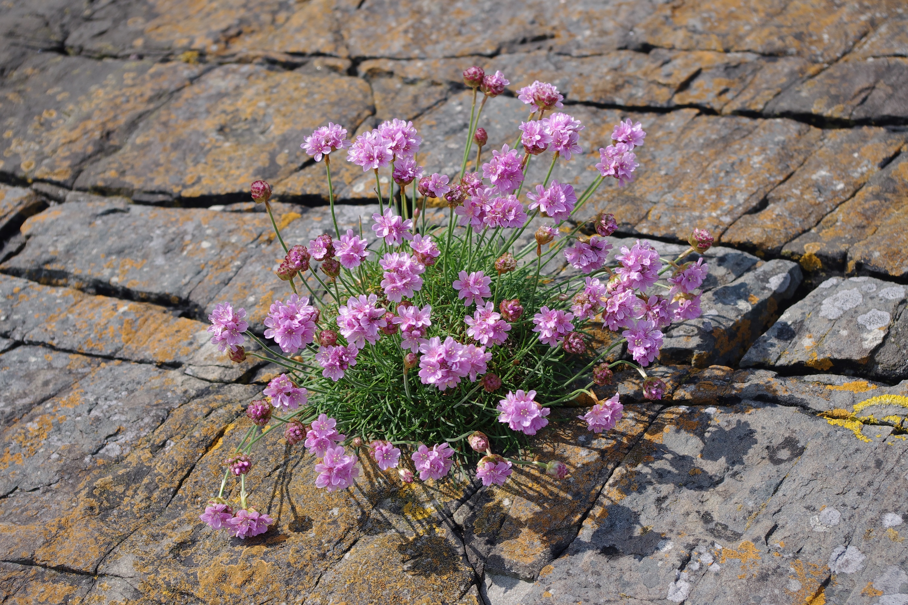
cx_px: 454
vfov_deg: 21.2
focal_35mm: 64
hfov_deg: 31.4
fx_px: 1614
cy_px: 302
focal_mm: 42.5
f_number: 7.1
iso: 200
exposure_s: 1/500
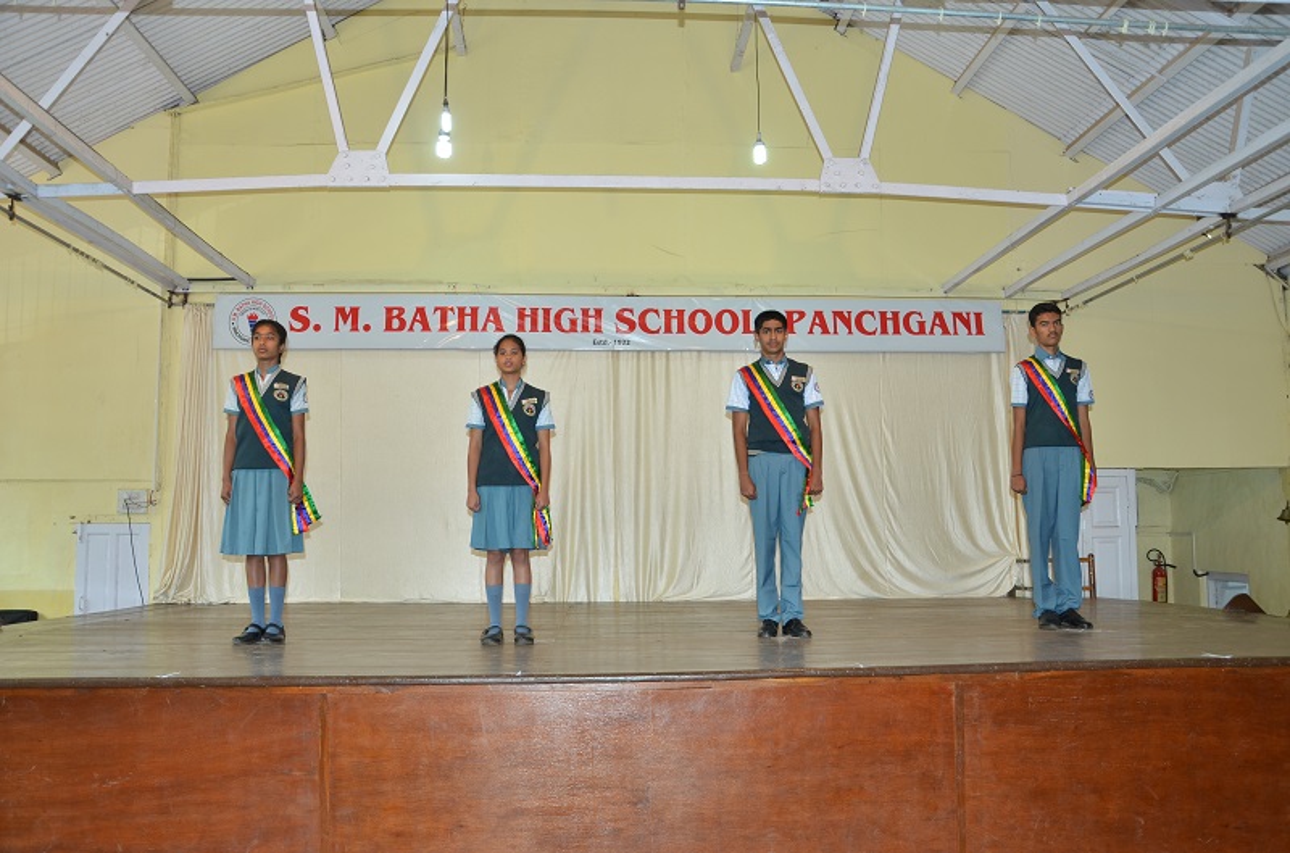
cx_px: 645
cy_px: 426
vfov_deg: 41.5
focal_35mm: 32
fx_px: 1126
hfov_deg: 59.6
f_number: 4.5
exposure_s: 1/80
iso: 400
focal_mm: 21
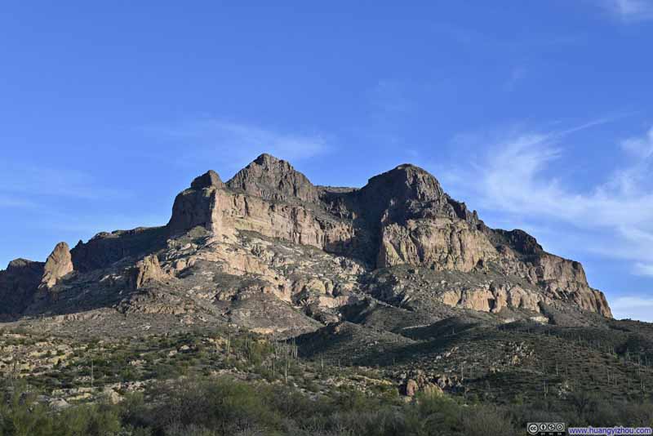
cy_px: 218
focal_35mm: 47
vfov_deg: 28.7
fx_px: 853
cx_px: 326
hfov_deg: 41.9
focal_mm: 47
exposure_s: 1/500
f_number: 5.6
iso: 100
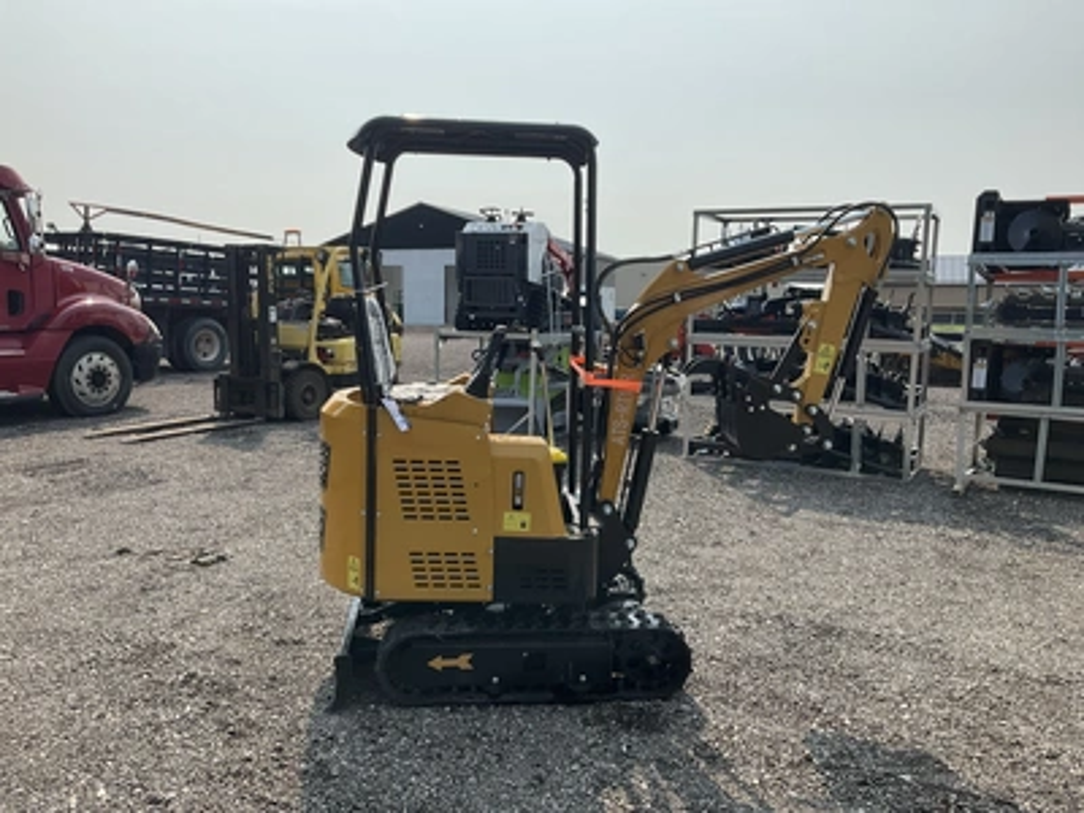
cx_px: 542
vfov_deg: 48.2
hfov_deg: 61.7
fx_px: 908
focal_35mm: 29
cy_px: 406
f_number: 1.8
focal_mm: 3
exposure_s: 1/2667
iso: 25
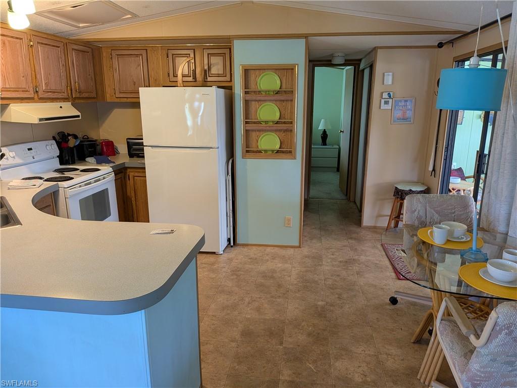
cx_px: 258
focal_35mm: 24
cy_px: 194
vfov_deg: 56.8
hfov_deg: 71.6
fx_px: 358
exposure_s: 1/24
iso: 75
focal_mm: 4.53
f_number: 1.7
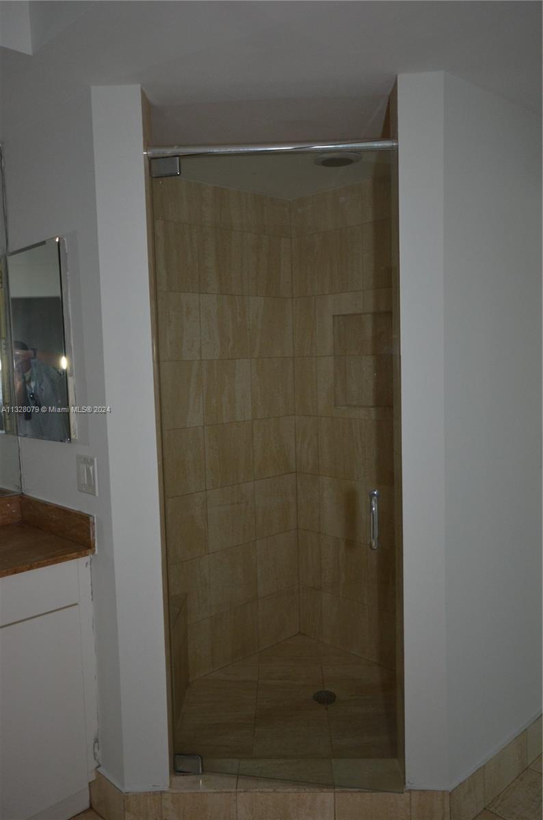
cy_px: 410
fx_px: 682
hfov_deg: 43.4
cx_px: 272
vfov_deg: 62.0
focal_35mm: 30
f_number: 5.6
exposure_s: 1/60
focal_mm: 20
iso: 800
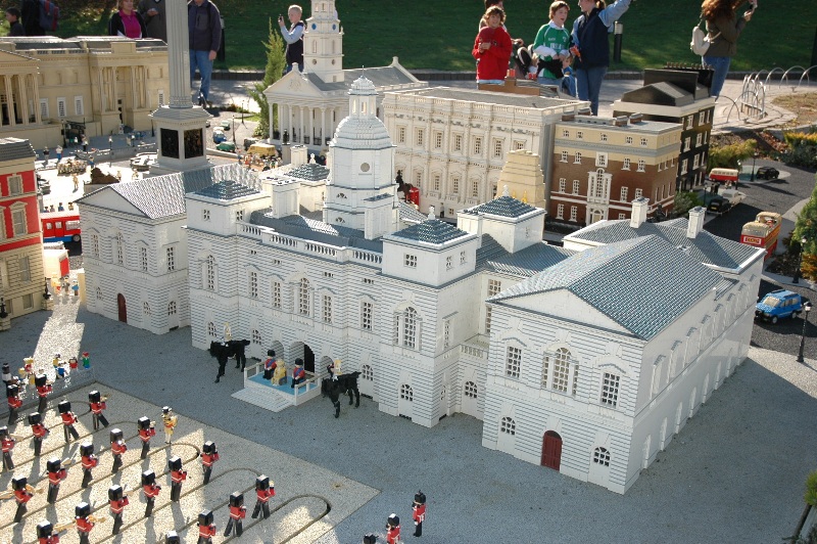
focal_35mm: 40
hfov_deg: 48.0
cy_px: 272
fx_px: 918
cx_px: 408
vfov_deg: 33.0
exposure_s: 1/500
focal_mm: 27
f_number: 3.8
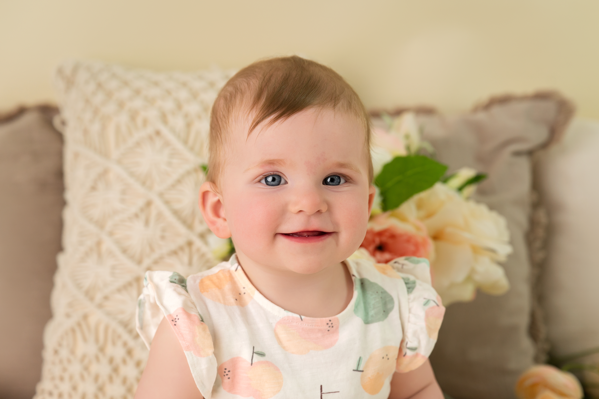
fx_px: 1164
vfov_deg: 19.4
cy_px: 200
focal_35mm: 70
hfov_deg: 28.9
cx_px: 300
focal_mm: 70
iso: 500
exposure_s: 1/250
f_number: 4
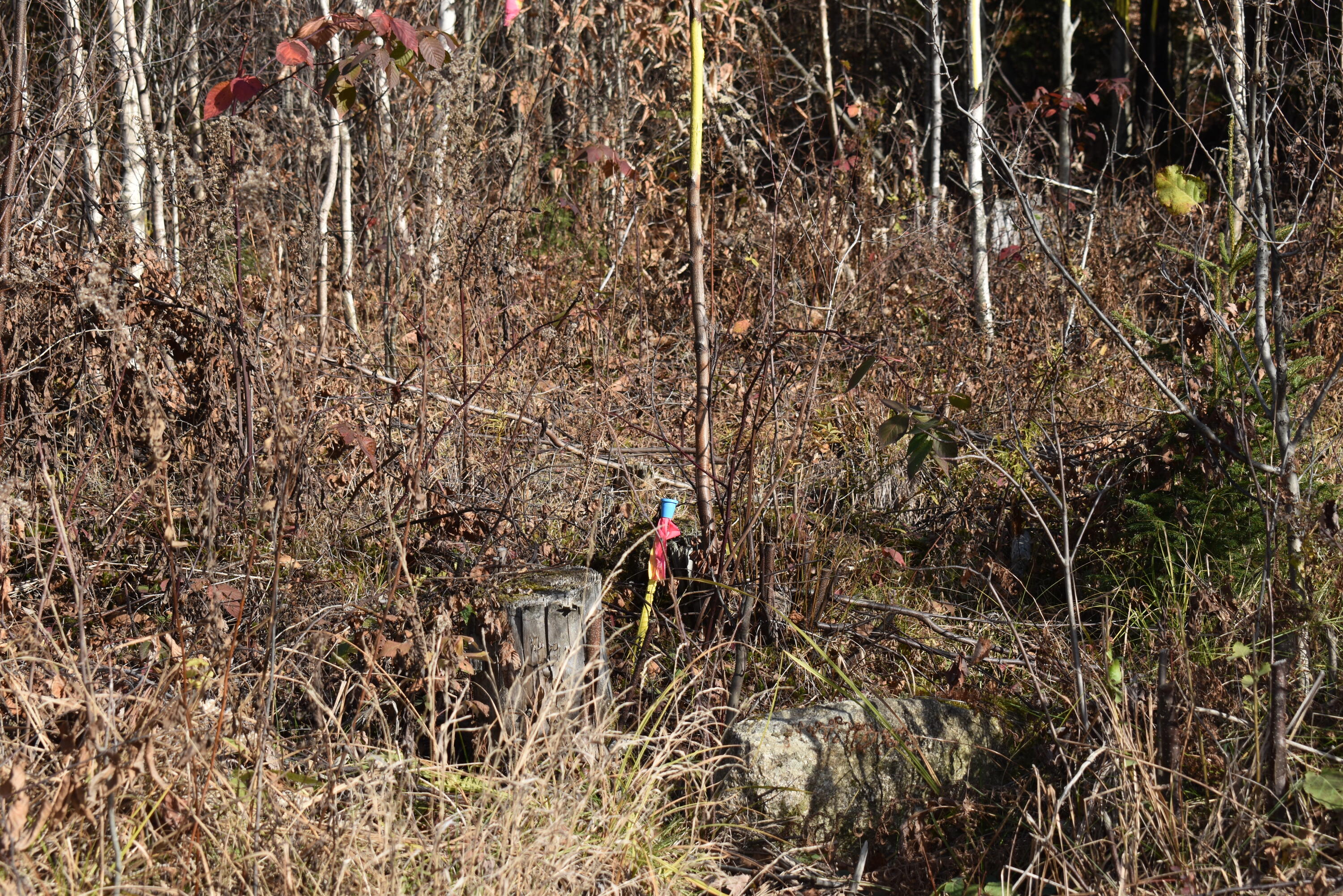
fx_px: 3077
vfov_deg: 16.6
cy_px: 448
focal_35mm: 82
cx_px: 672
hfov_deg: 24.6
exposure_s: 1/200
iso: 100
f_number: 8
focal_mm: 55
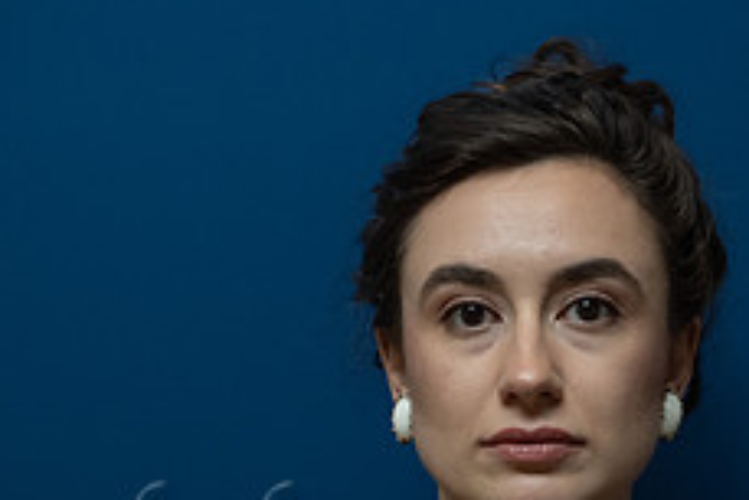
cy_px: 590
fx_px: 3955
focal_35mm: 190
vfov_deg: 7.2
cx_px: 487
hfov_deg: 10.8
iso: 1600
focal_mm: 75
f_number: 2.8
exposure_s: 1/1250
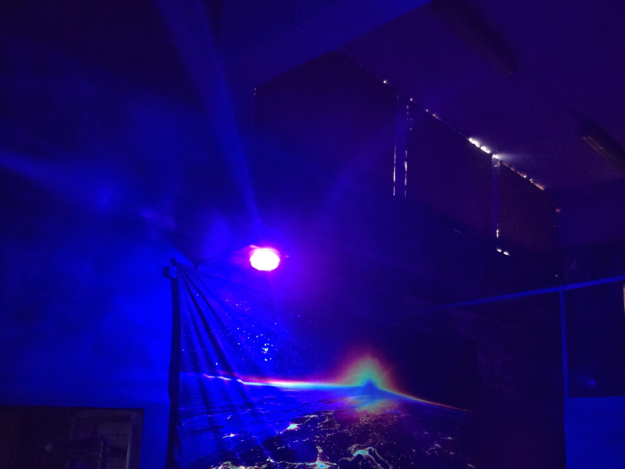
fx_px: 596
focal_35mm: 33
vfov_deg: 42.1
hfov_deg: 54.0
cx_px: 429
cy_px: 330
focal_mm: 6.3
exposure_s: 1/16.7
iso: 8000
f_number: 1.7
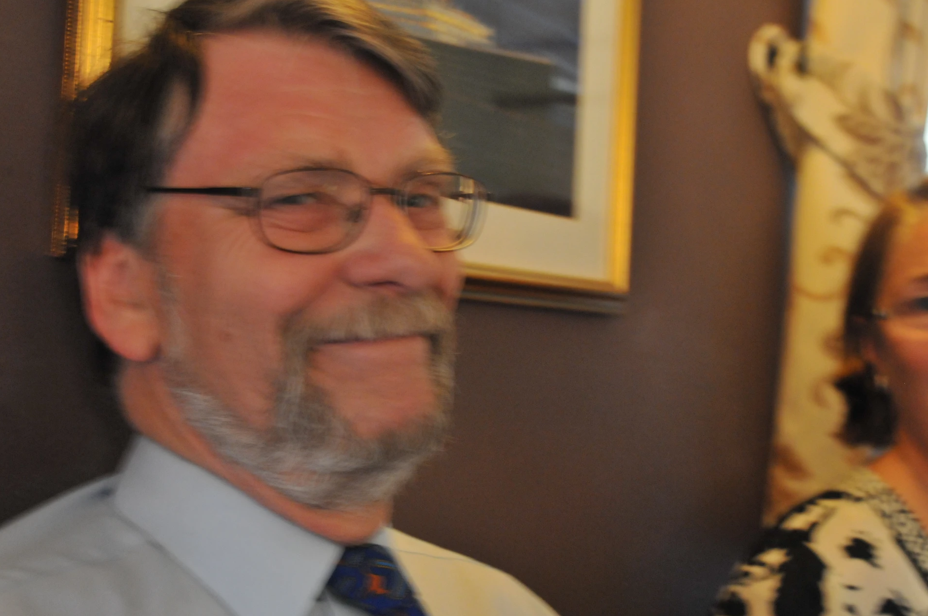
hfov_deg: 37.6
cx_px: 472
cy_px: 308
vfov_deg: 25.4
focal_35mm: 53
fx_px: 1364
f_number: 4
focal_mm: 32
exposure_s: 1/30
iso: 1800
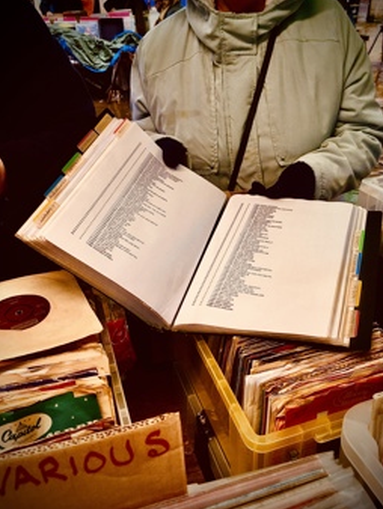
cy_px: 248
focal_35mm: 30
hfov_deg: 46.8
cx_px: 195
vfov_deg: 59.9
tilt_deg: -32.9
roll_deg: +1.9
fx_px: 442
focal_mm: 4.15
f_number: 2.2
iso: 25
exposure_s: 1/50
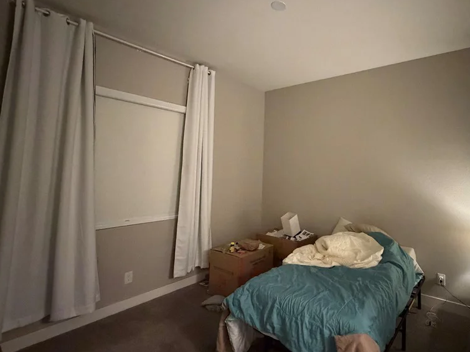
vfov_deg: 68.5
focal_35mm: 19
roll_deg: -0.4
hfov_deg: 82.0
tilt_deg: +3.0
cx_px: 311
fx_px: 258
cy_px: 156
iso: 1600
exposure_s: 1/40
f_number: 2.2
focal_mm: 2.22
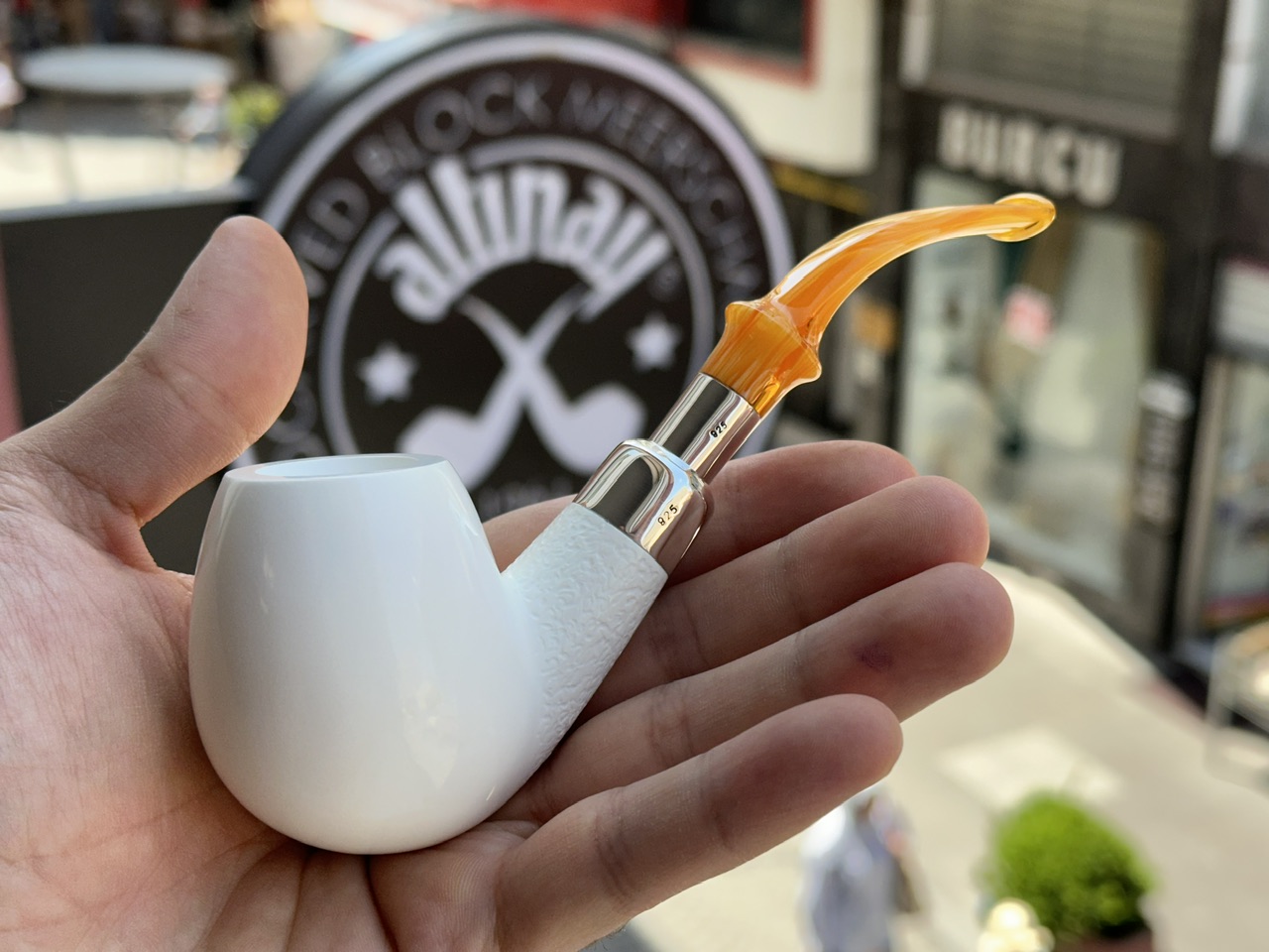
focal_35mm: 48
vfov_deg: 30.3
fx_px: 1760
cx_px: 634
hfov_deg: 39.7
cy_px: 476
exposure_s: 1/843
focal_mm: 6.86
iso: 64
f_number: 1.78
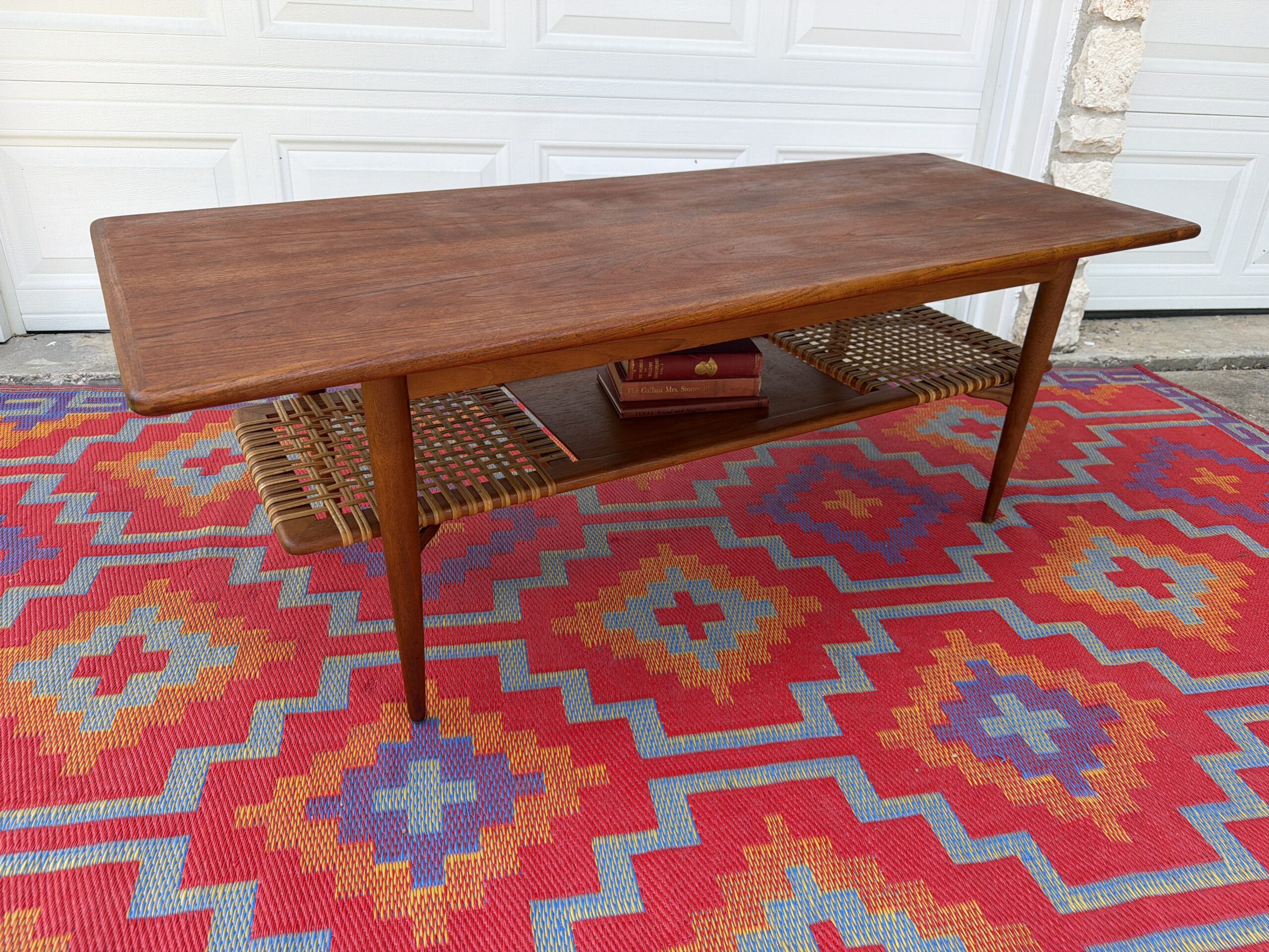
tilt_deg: -24.4
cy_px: 476
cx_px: 634
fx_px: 880
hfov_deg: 71.6
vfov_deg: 56.8
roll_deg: -1.8
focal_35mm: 24
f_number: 1.78
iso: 80
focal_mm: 6.76
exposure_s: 1/643
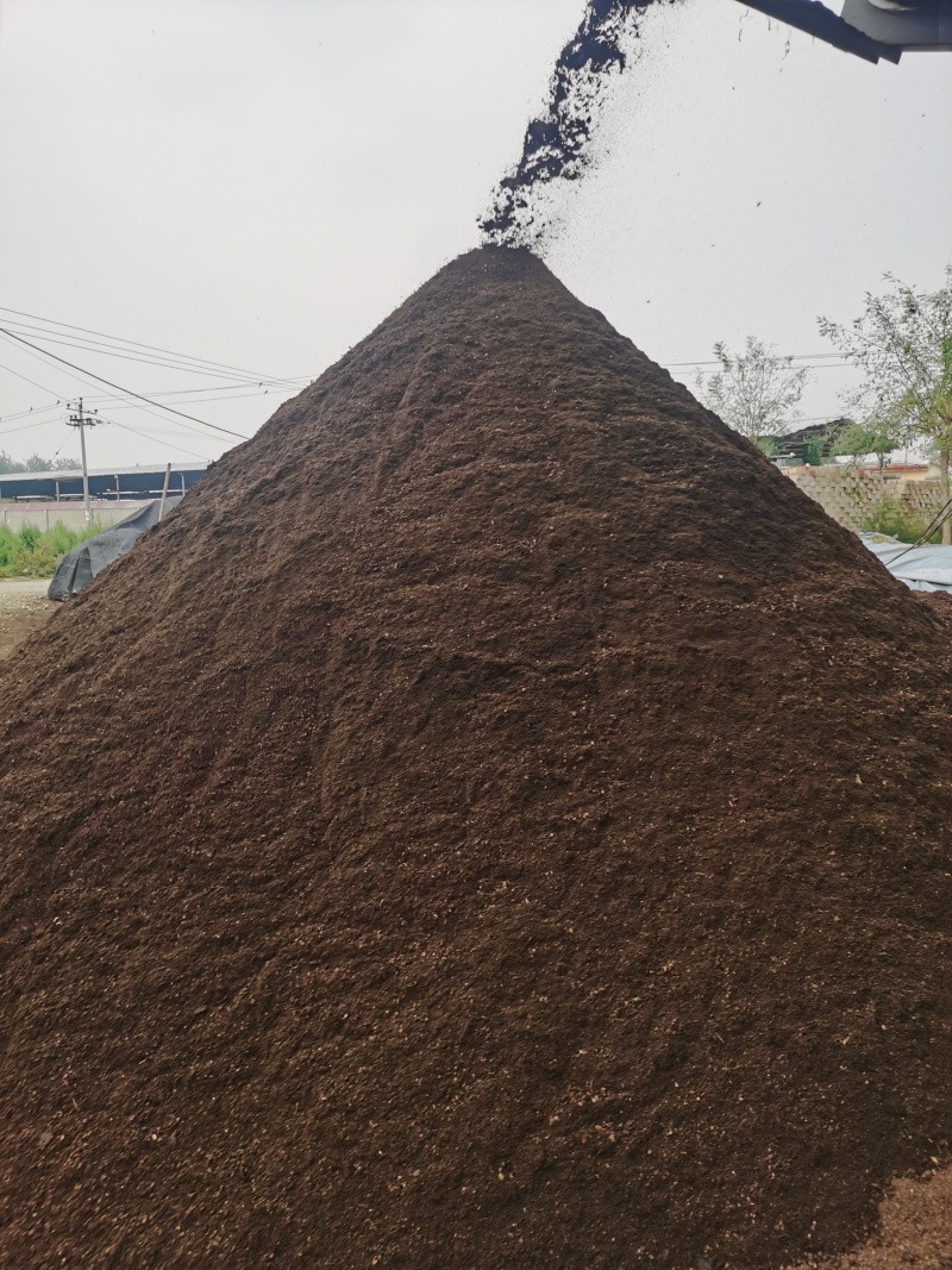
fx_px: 990
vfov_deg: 65.3
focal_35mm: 27
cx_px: 476
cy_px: 635
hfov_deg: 51.3
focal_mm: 5.58
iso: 50
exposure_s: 1/735
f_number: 1.8
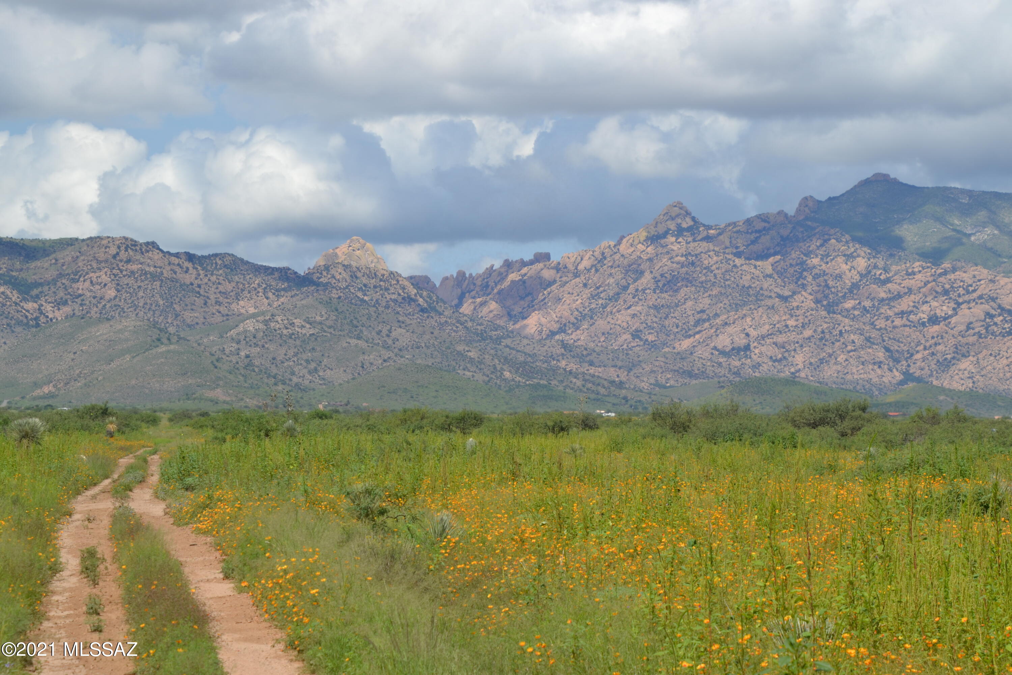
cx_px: 506
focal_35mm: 138
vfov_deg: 9.9
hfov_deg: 14.9
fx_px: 3879
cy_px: 338
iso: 100
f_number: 9
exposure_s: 1/320
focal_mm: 92
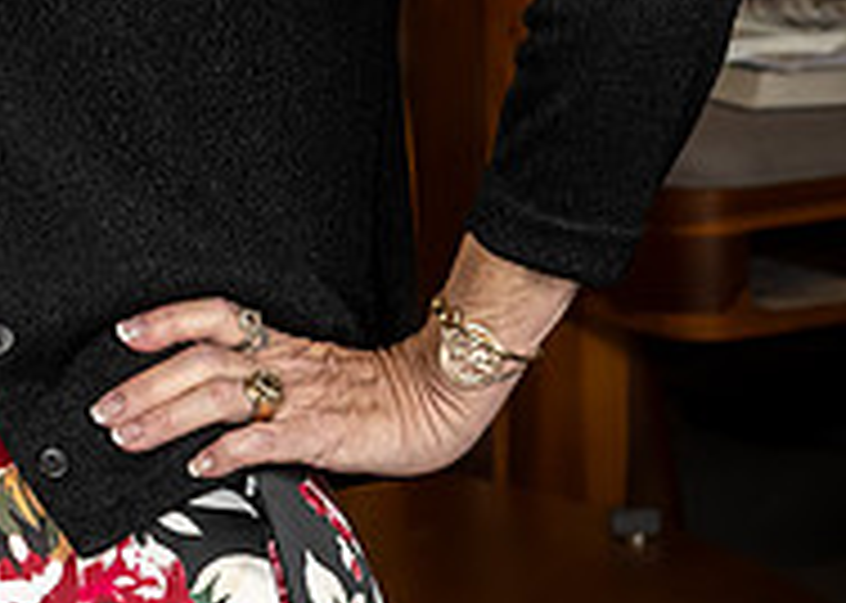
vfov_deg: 5.2
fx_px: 6627
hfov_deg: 7.2
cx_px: -368
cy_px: -239
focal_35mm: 276
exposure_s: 1/200
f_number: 8
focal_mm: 50
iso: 640
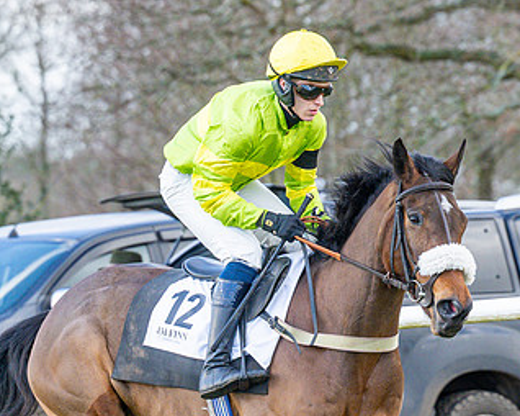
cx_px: 362
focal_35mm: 494
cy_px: 364
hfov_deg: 3.9
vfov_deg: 3.1
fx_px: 7598
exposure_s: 1/800
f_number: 4
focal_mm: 135
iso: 500
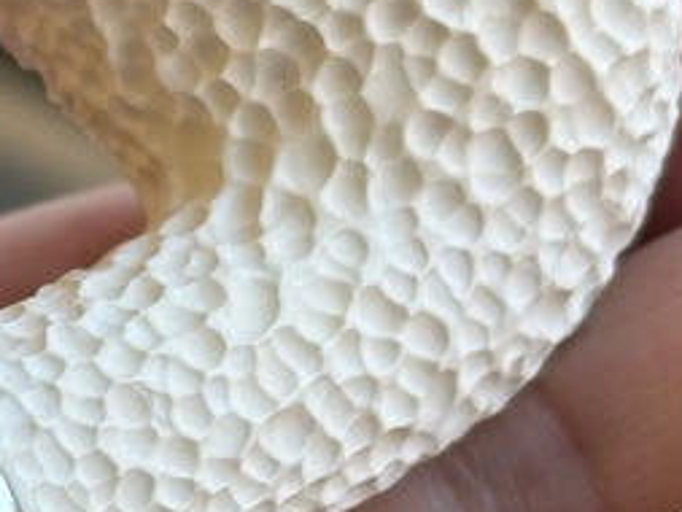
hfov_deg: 7.9
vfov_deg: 6.1
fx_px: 4790
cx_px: -453
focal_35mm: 243
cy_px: 393
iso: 50
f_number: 1.78
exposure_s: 1/229
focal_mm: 6.86
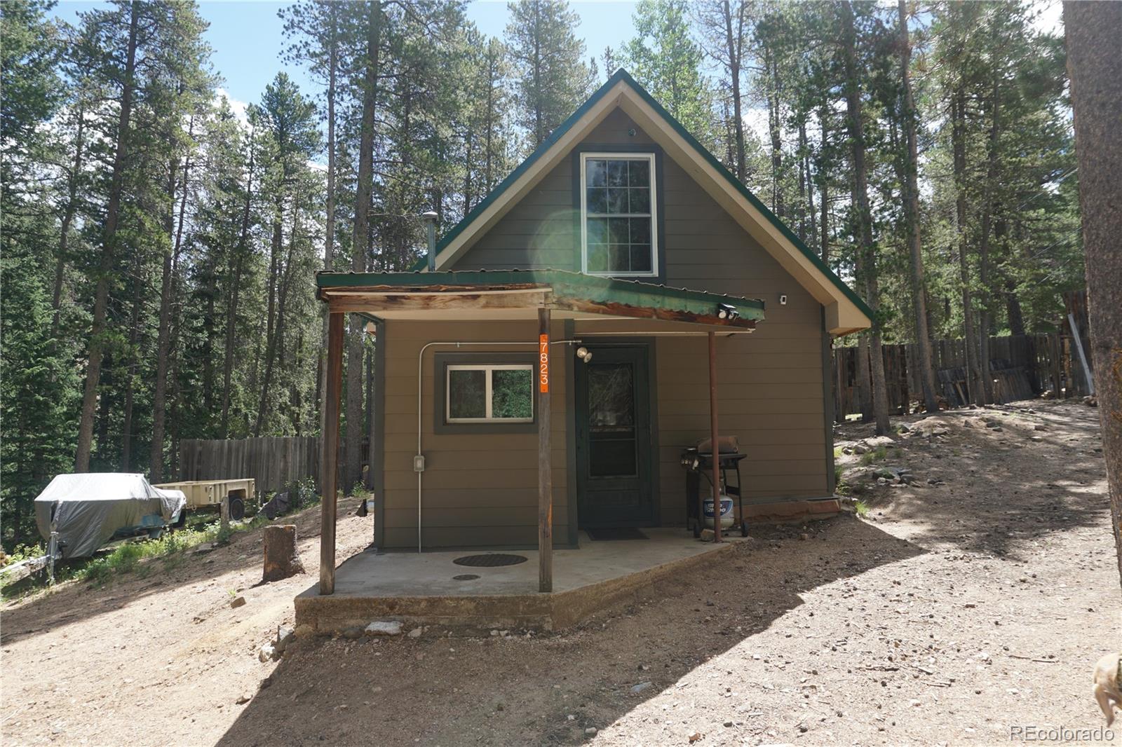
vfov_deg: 53.1
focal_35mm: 24
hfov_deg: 73.8
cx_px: 561
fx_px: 748
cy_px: 374
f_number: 7.1
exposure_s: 1/100
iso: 100
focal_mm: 16
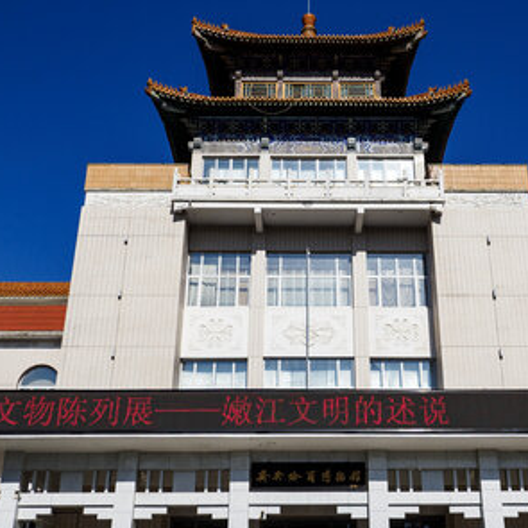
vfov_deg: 36.8
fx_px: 794
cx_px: 319
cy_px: 249
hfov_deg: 36.6
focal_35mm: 46
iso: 200
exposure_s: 1/2500
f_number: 4.5
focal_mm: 16
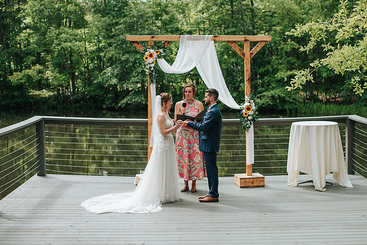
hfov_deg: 34.3
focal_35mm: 58
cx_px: 193
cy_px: 142
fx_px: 594
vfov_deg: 23.3
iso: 100
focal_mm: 50
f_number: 2.8
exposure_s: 1/400
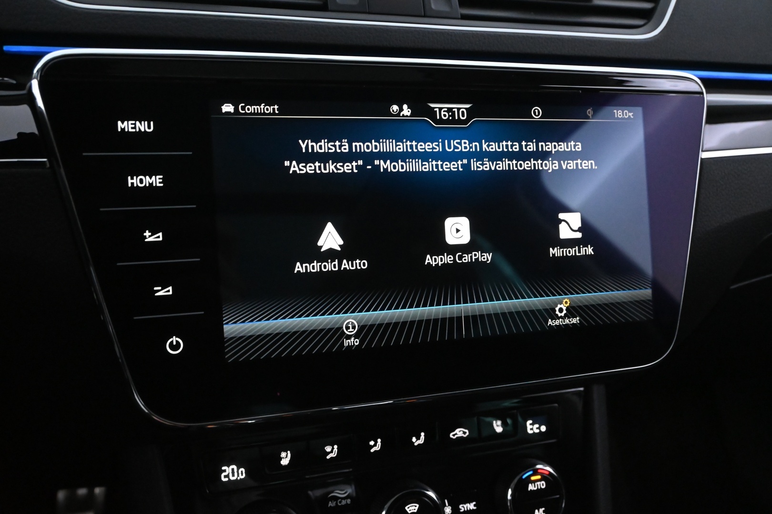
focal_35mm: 33
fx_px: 708
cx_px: 386
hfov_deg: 57.2
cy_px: 257
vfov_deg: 40.0
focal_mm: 22
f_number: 5.6
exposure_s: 1/40
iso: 6400
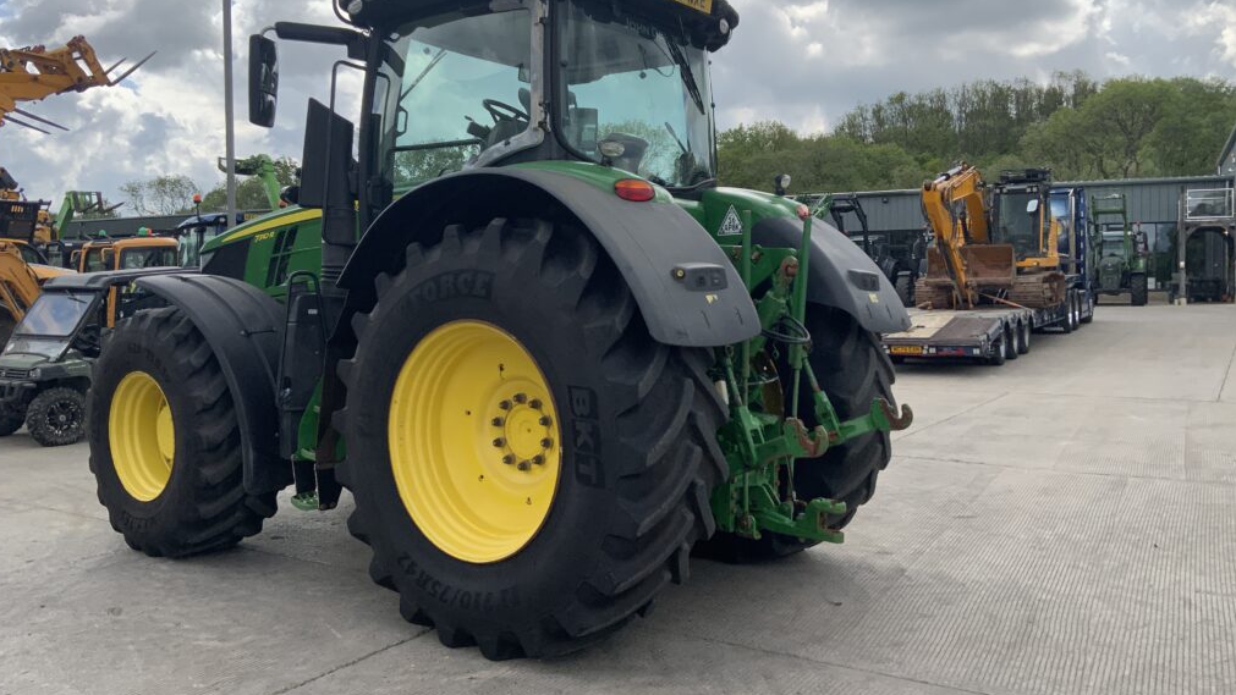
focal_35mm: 32
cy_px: 308
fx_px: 1049
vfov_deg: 36.6
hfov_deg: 61.0
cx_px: 615
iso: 16
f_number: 1.8
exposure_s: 1/1490
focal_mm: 3
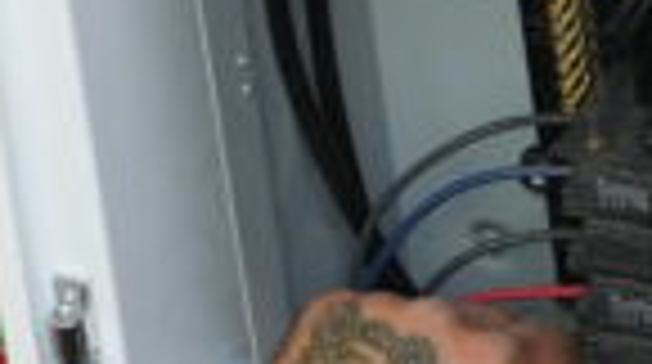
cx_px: -589
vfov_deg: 1.4
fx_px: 14390
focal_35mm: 834
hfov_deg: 2.6
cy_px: 362
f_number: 5.6
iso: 640
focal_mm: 75
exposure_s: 1/125
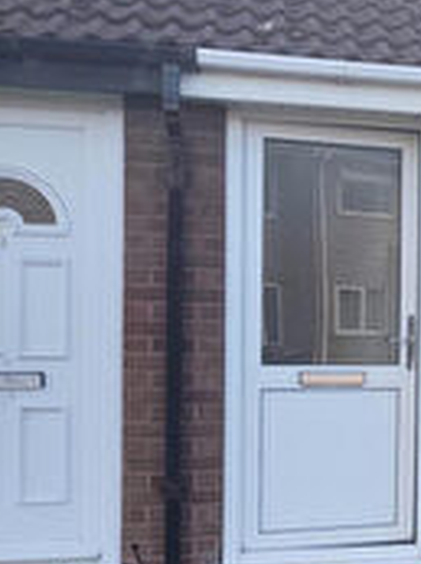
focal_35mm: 70
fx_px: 1139
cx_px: 614
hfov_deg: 18.7
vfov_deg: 27.8
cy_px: 341
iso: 50
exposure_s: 1/528
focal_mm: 6.19
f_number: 1.65
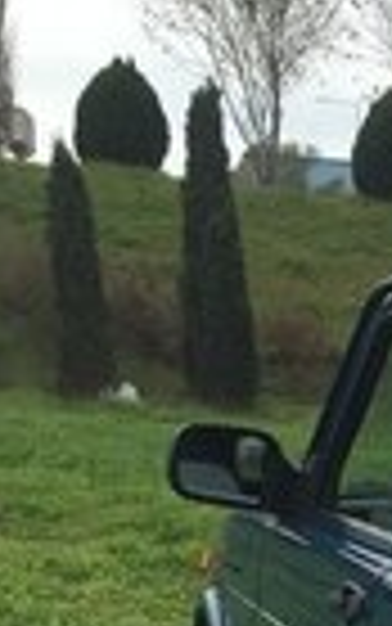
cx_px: 721
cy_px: 820
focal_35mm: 110
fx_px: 1878
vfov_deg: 17.7
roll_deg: -2.0
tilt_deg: -7.8
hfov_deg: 11.1
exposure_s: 1/807
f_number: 2.2
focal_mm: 4.15
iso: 32
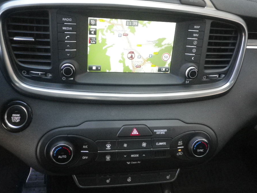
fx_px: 230
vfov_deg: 45.4
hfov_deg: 58.4
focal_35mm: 31
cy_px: 90
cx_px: 126
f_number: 3.5
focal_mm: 5.05
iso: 800
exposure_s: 1/100
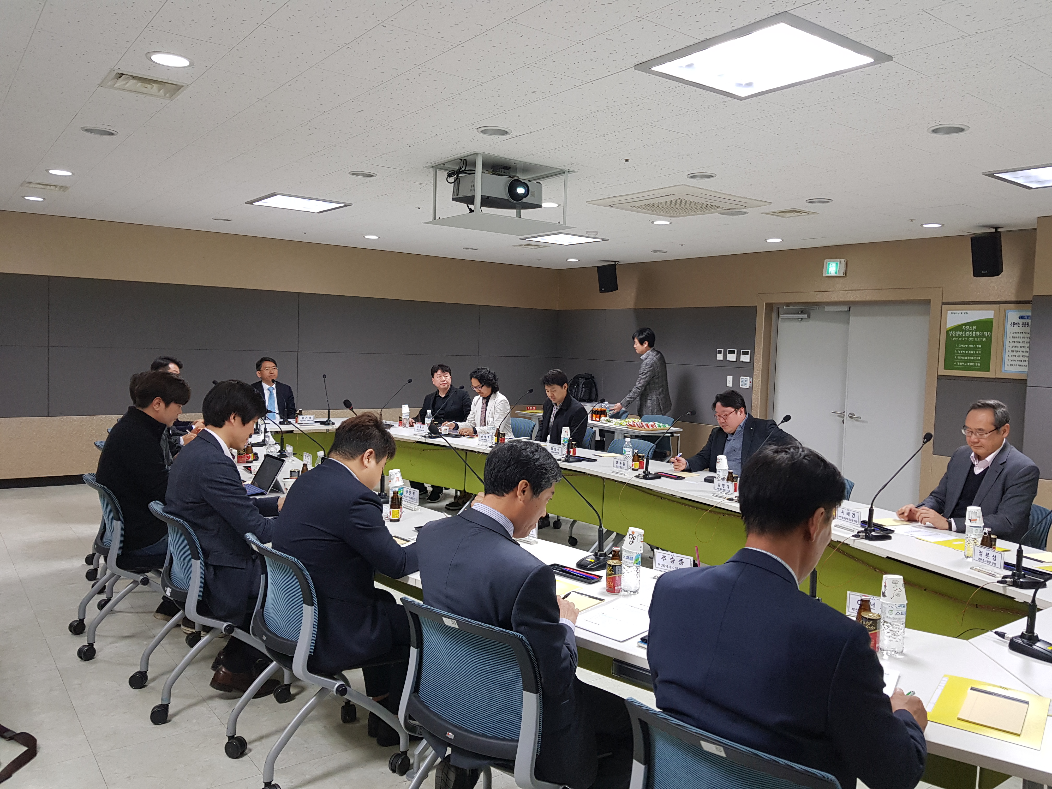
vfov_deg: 53.1
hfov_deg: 67.3
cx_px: 526
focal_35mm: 26
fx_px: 790
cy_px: 394
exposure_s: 1/60
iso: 100
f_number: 1.7
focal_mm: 4.3
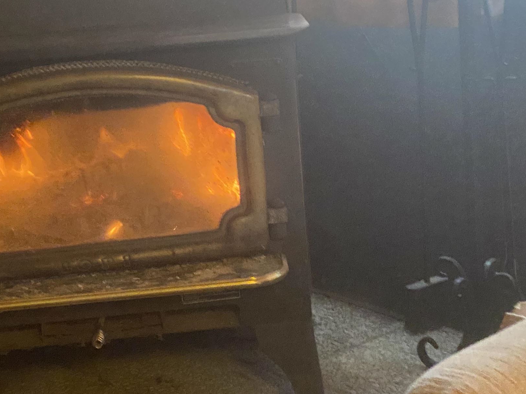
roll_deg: +2.8
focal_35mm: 99
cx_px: 275
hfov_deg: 19.8
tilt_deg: -12.0
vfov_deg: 14.9
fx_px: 1504
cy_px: 151
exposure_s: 1/60
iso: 640
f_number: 2
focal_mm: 6
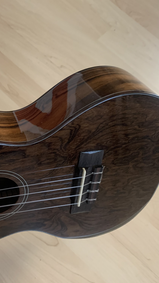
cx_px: 22
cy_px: 142
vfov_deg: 52.8
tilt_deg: -65.0
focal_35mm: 38
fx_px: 285
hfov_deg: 30.1
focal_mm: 4.25
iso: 400
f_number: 1.8
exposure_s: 1/40
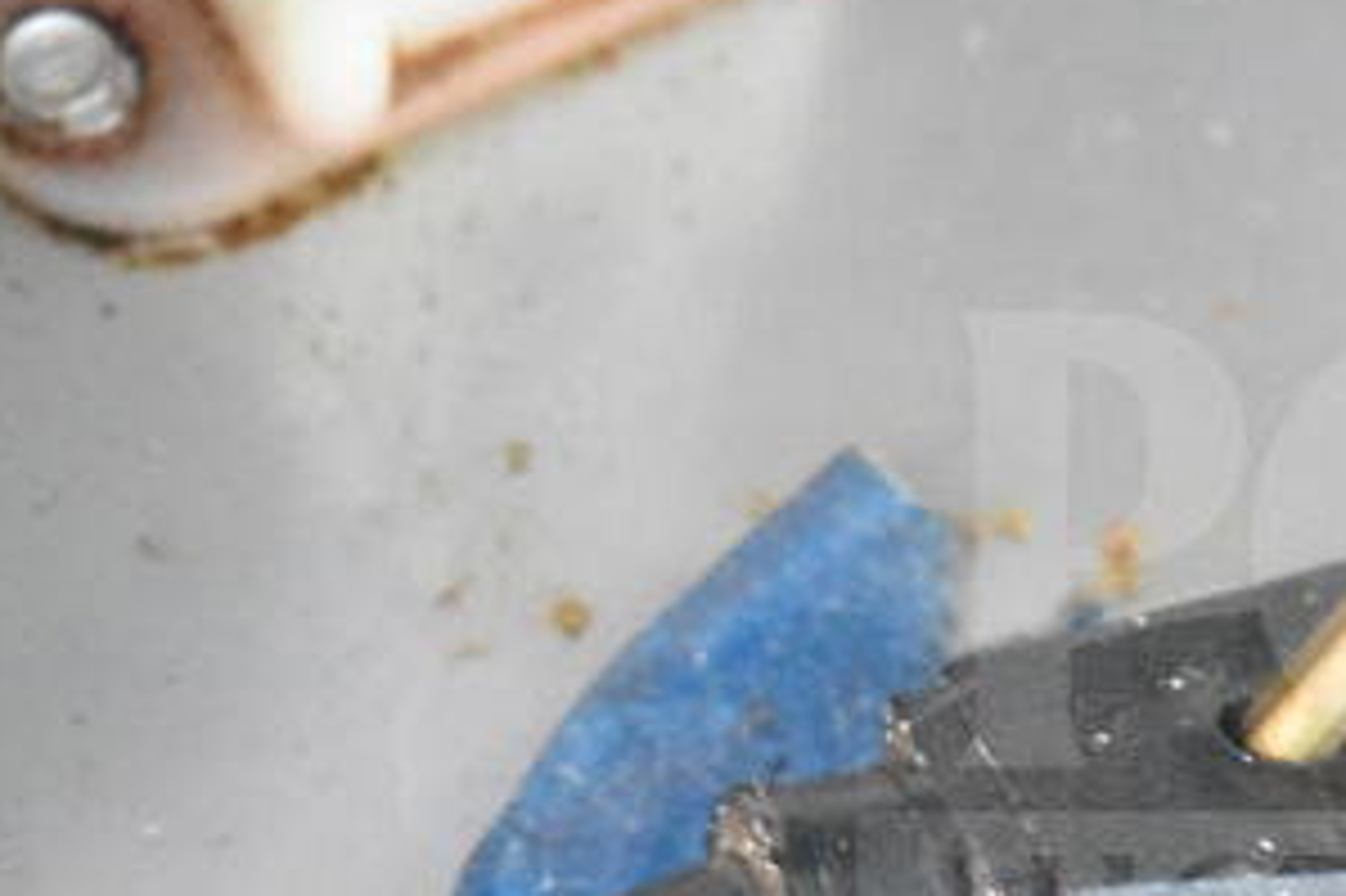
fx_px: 5493
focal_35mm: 147
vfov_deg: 9.3
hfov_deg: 13.8
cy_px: 669
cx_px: 1360
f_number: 5.3
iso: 25600
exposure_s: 1/60
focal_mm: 48
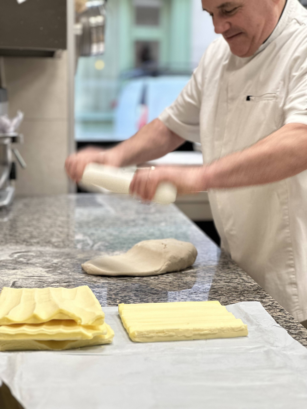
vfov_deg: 25.3
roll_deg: -1.3
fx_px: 911
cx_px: 154
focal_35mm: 77
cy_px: 204
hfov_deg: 19.1
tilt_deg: -6.4
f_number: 2.8
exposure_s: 1/100
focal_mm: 9
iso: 125
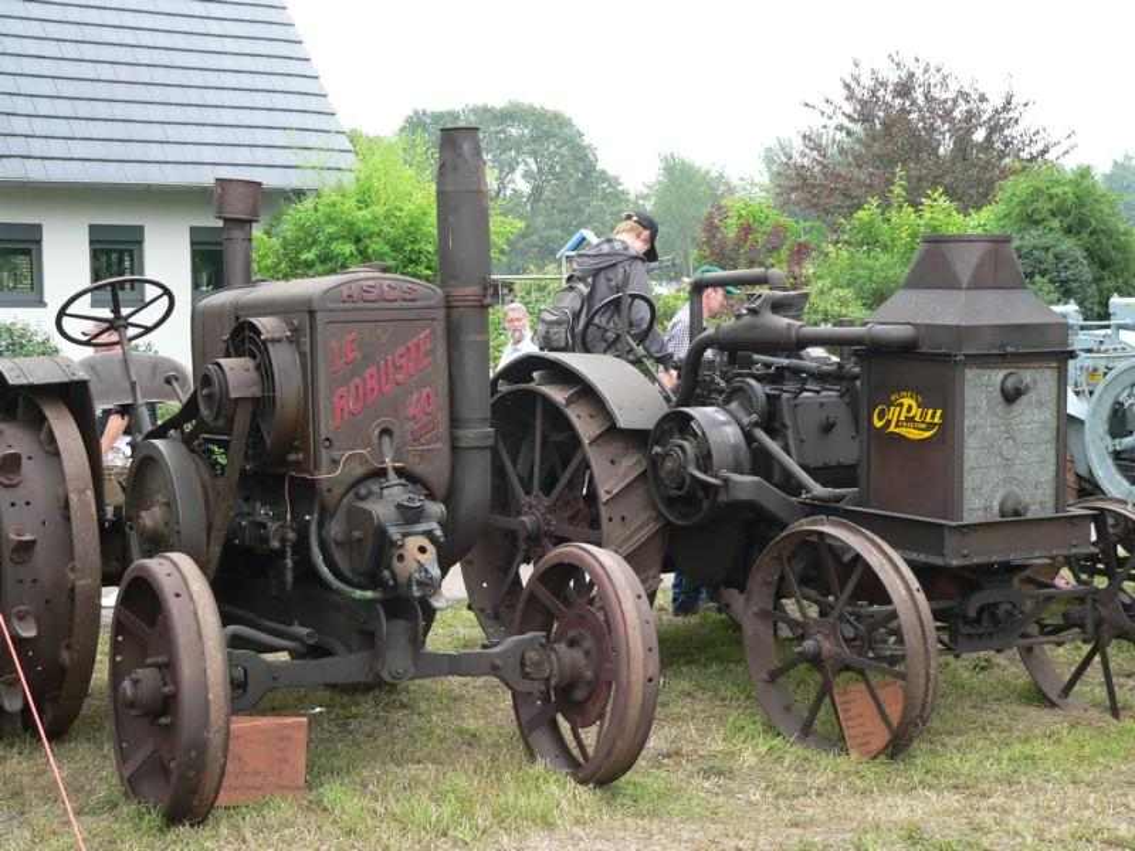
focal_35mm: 57
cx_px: 568
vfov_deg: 25.7
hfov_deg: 33.8
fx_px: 1869
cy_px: 426
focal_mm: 9.4
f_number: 2.8
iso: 100
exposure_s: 1/160
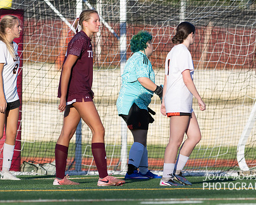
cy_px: 100
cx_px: 105
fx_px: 4577
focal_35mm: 604
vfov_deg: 2.6
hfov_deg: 3.2
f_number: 2.8
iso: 80
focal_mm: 300
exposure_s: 1/1600
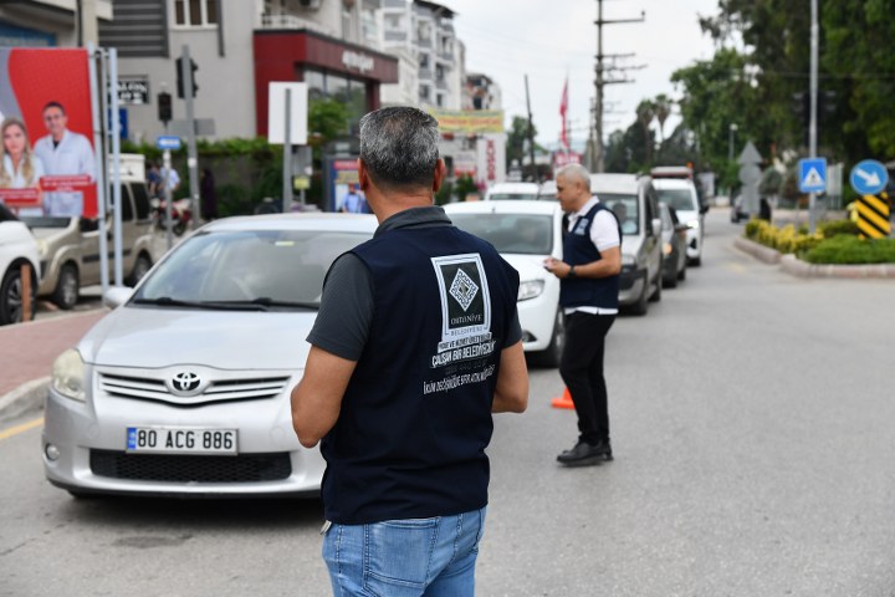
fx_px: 1541
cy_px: 298
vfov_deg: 21.9
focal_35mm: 62
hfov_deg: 32.4
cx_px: 448
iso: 1250
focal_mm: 62
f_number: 5
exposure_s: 1/4000
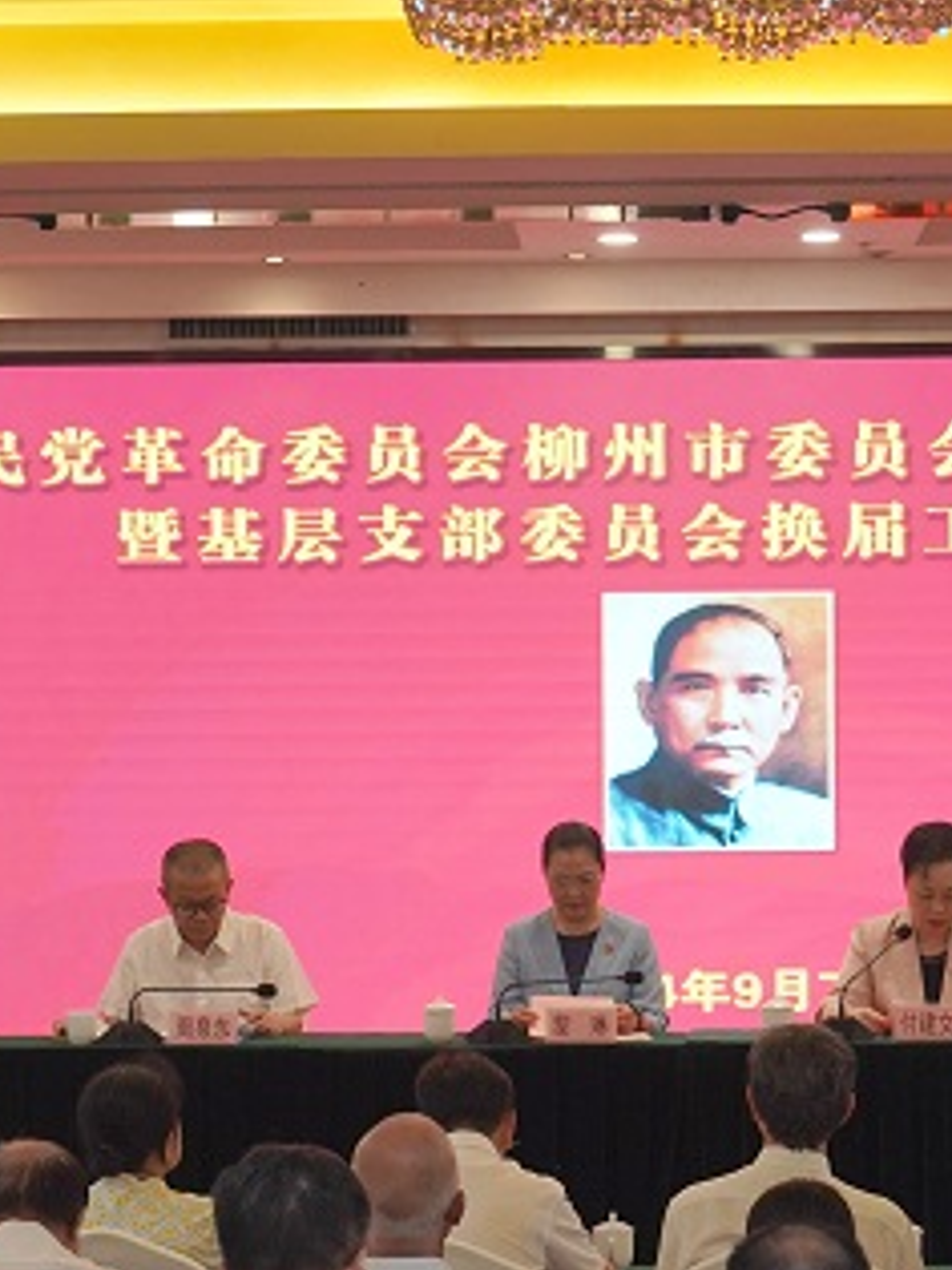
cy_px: 1008
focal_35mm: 125
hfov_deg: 11.8
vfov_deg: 15.7
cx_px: 537
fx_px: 4587
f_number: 4
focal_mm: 41
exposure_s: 1/160
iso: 1250
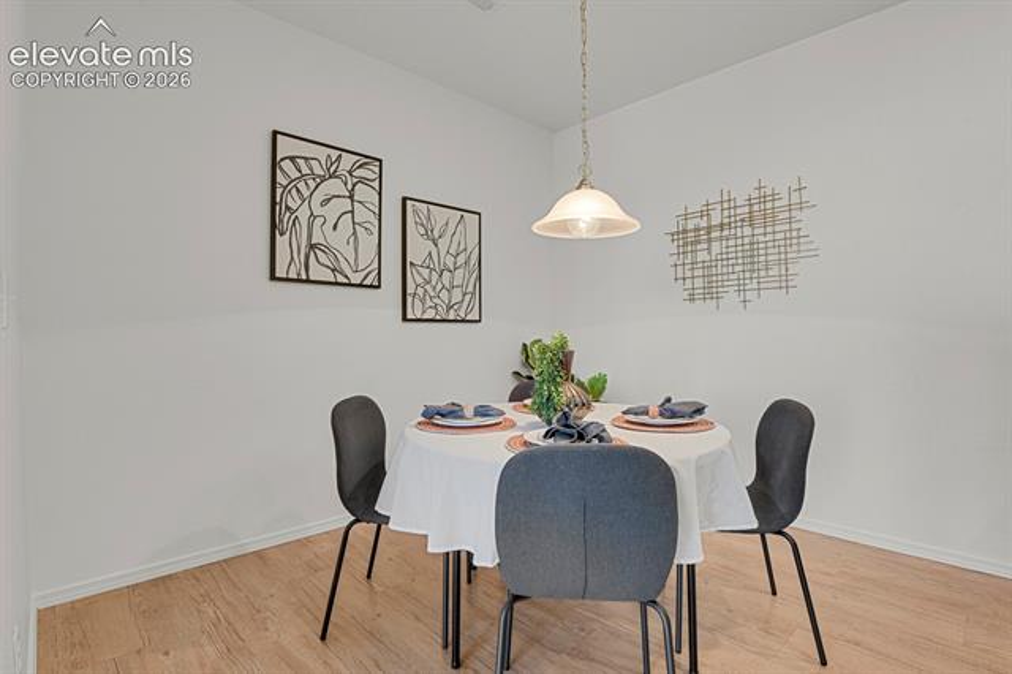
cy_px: 337
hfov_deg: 93.3
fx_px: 478
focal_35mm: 17
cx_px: 506
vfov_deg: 70.4
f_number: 8
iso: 250
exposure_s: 2
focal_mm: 17
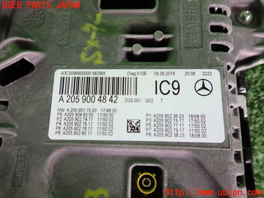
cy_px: 99
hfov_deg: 69.4
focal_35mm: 25
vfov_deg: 54.9
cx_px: 132
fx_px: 191
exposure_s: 1/50
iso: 200
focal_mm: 4.5
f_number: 2
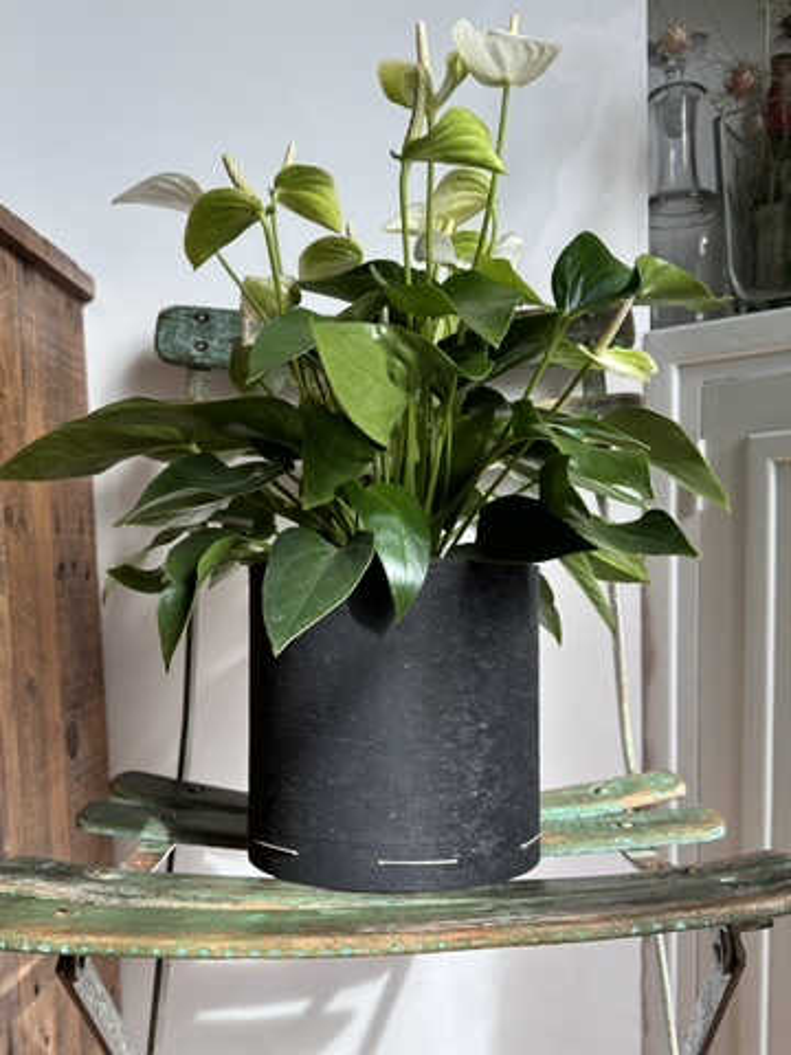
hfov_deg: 56.8
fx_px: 731
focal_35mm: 24
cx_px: 396
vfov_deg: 71.6
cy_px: 528
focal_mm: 6.86
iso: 100
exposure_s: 1/172
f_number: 1.78
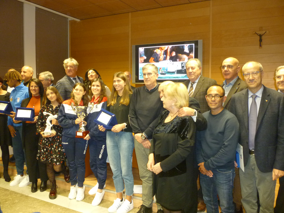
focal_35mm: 29
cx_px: 142
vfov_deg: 48.2
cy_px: 106
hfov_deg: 61.7
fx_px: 238
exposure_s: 1/8
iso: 400
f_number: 3.3
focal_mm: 5.2
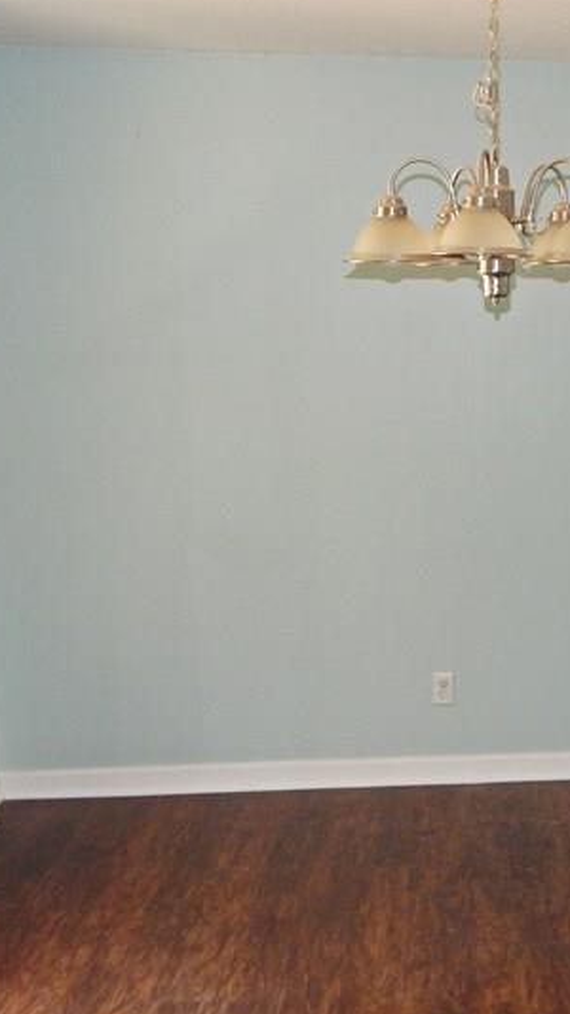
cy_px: 488
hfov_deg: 24.6
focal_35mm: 46
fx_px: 1237
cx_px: 583
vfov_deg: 44.6
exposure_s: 1/30
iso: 200
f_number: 3
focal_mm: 4
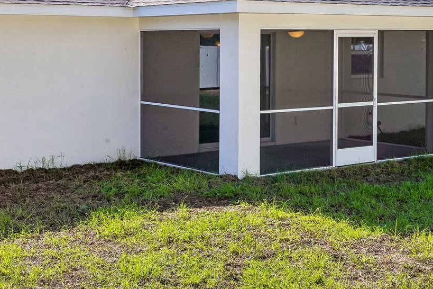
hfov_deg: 28.5
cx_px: 125
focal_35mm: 70
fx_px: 842
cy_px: 34
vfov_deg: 19.1
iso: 100
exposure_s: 1/50
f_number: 20
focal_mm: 28
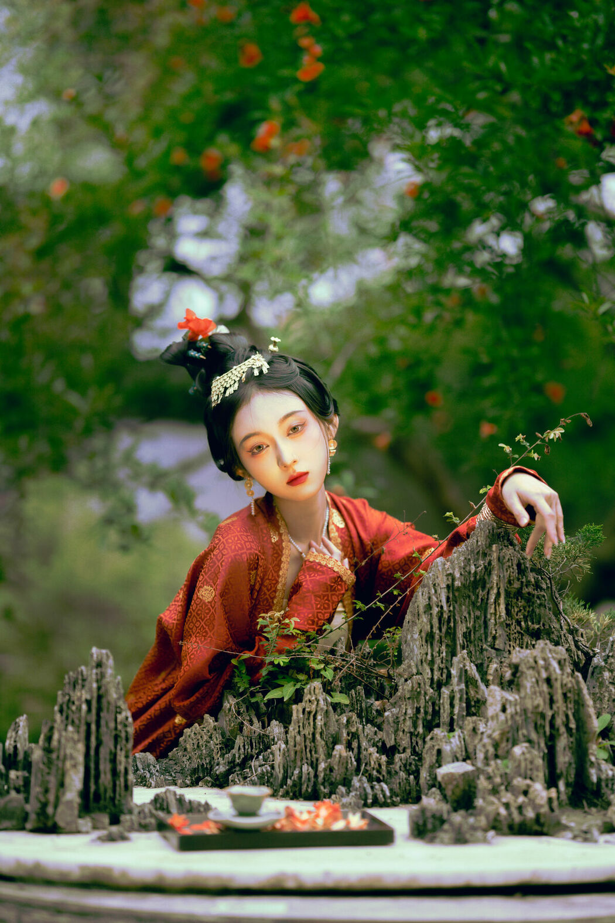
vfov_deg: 23.9
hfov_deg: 16.1
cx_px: 308
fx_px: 2178
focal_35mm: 85
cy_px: 462
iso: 250
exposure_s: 1/1600
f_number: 1.4
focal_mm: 85
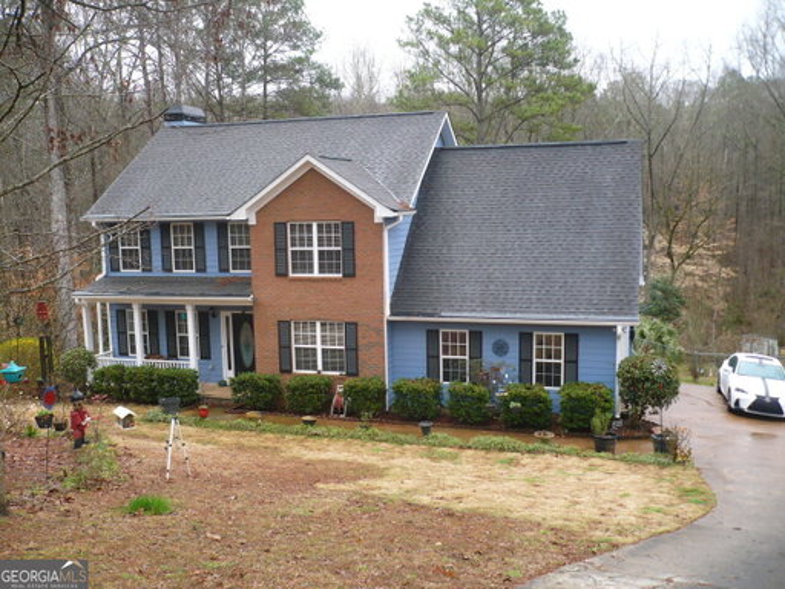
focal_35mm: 35
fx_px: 794
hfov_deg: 52.6
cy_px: 294
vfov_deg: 40.7
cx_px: 392
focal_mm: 5.8
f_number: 2.8
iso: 100
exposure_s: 1/125
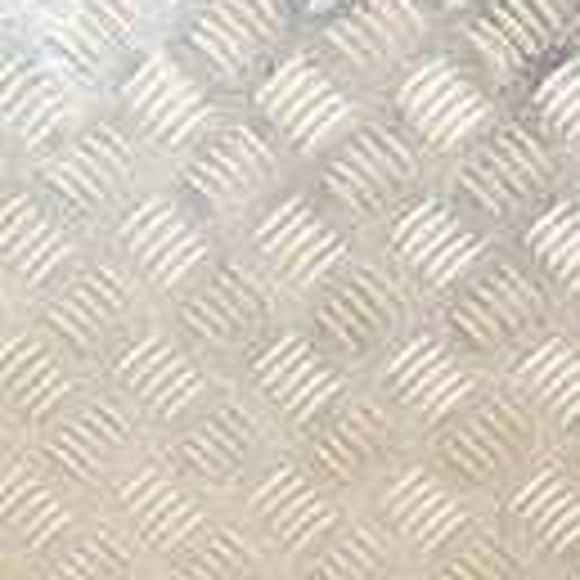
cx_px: 45
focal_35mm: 154
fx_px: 2919
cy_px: 589
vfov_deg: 11.2
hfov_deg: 11.3
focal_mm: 26
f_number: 5.6
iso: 800
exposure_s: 1/200
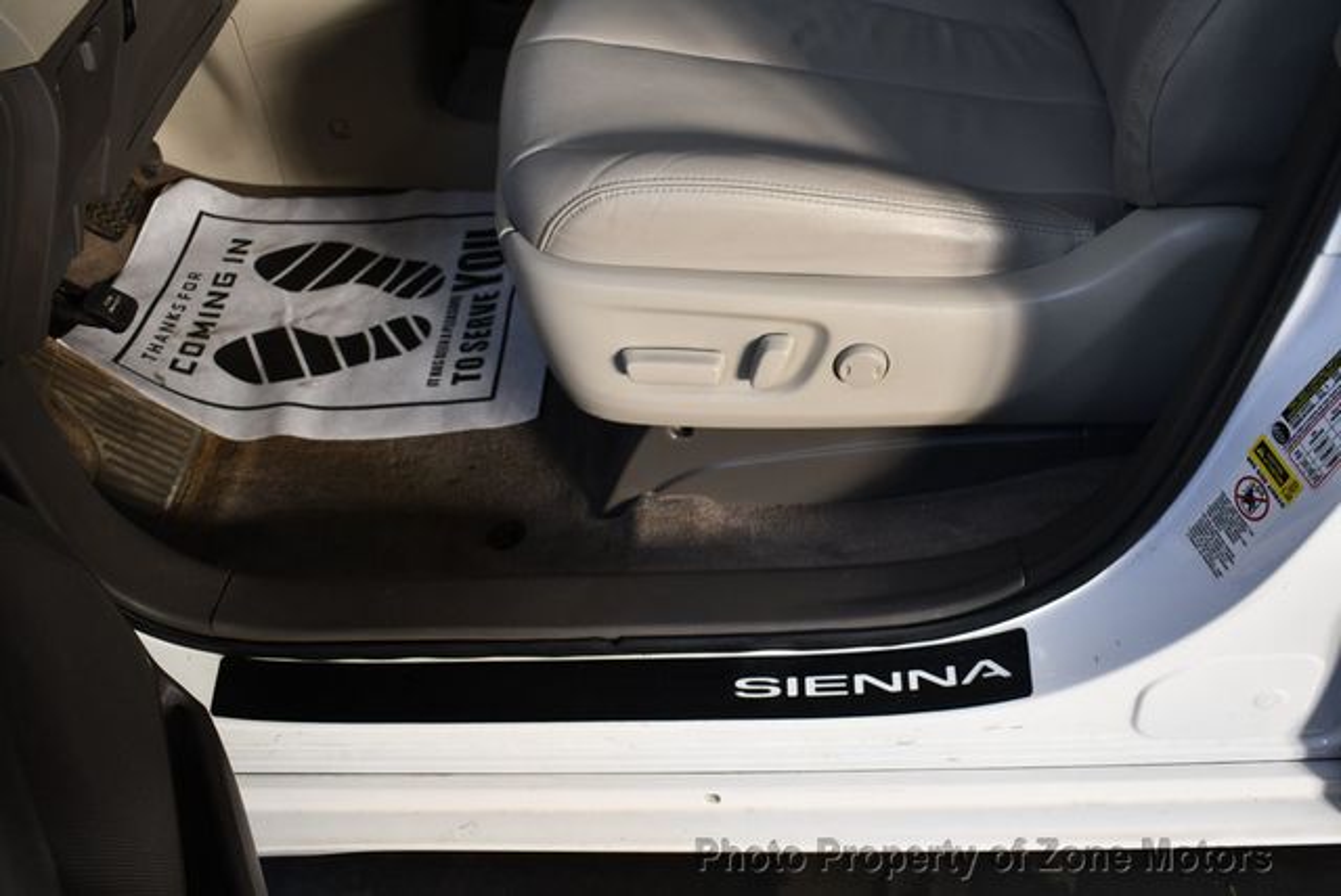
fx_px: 1342
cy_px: 448
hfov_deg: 53.1
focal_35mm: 36
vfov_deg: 36.9
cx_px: 670
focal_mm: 18
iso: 400
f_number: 3.5
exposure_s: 1/250
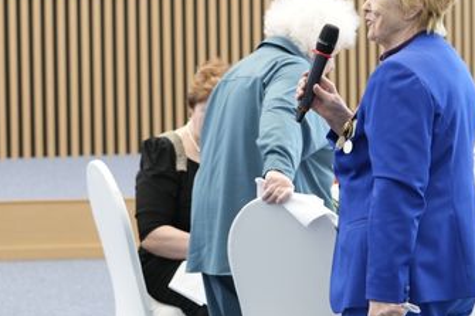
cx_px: 55
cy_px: 62
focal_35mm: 146
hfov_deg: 13.9
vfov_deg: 9.4
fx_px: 1925
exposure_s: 1/60
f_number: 4
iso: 1000
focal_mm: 70
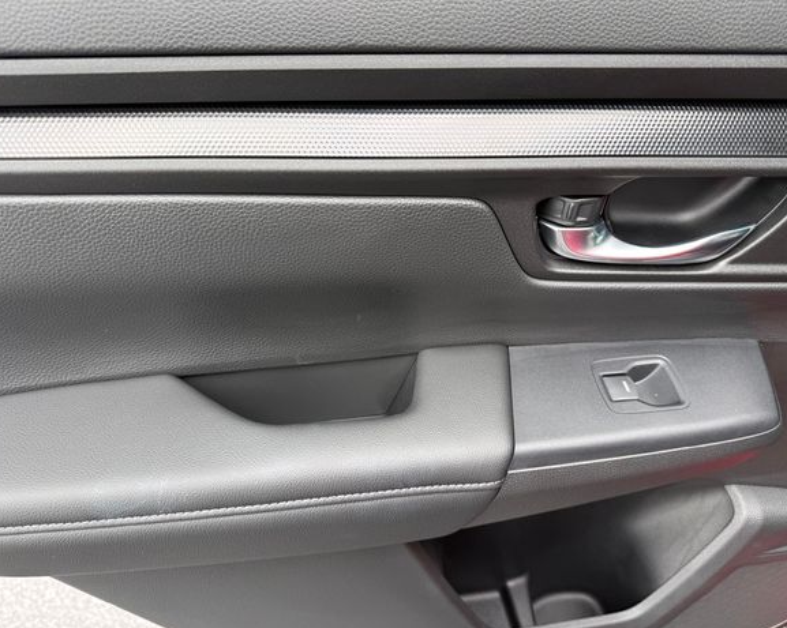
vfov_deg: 54.9
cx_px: 397
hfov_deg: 66.1
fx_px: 605
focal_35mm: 26
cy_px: 305
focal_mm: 6.76
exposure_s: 1/237
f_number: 1.78
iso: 64
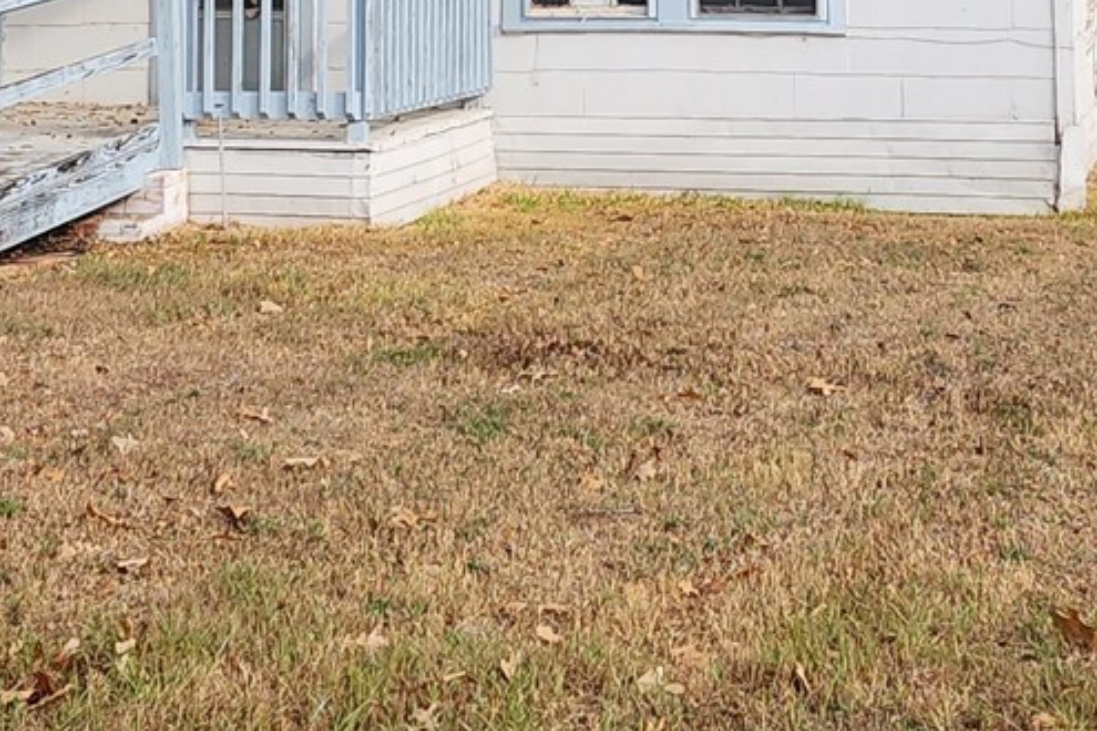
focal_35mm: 99
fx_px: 3017
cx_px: 523
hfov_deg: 20.6
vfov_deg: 13.3
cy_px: -210
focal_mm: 6.4
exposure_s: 1/484
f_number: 1.8
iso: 12
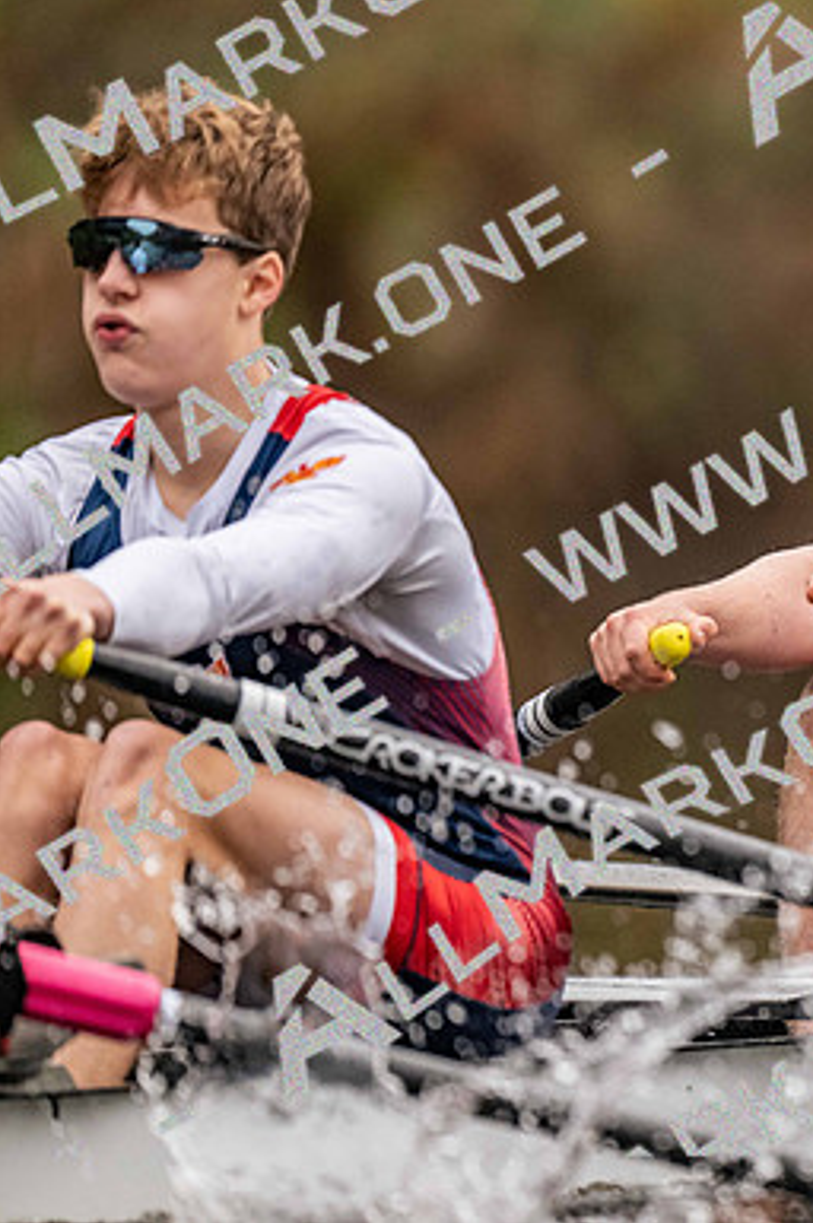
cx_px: 918
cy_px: 612
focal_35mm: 905
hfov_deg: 1.5
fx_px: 30710
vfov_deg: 2.3
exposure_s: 1/2500
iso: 3200
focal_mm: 600
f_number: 4
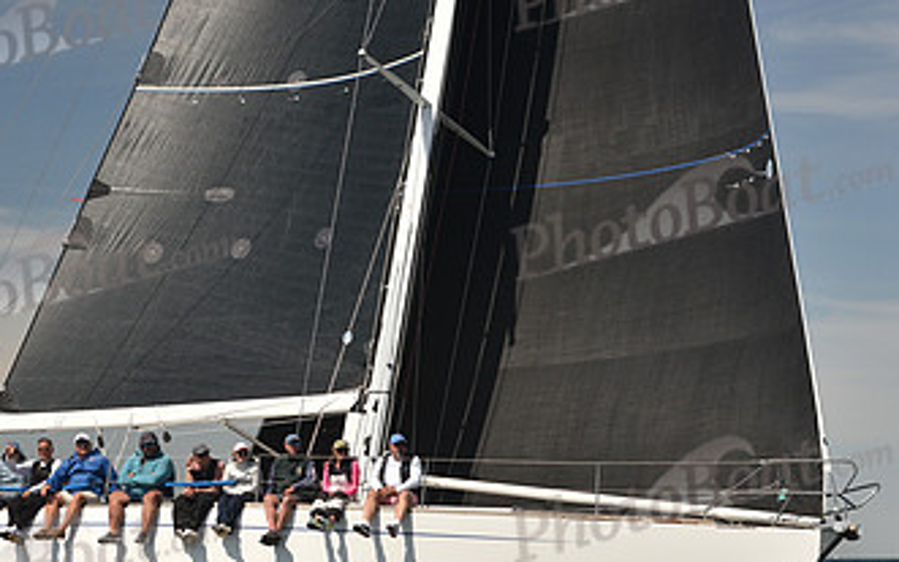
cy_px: 390
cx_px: 372
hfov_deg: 16.7
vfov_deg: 10.5
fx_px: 3063
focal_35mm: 125
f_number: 6.3
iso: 250
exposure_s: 1/640
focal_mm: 70
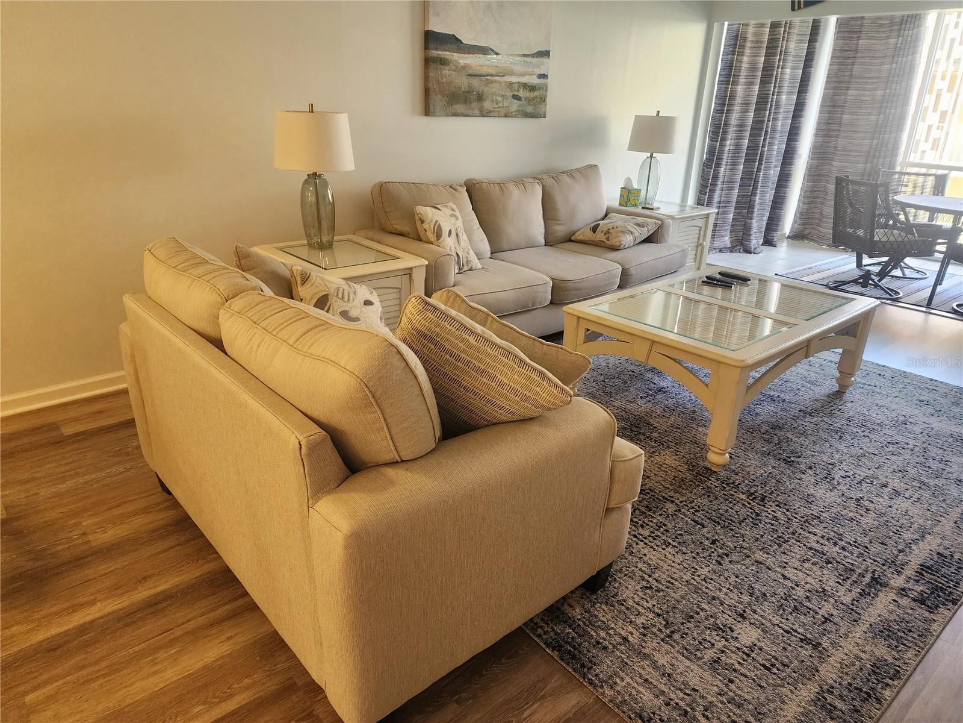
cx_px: 482
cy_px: 362
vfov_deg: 58.9
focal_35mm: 23
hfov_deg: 73.9
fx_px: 640
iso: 500
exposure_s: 1/120
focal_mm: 6.4
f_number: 1.8
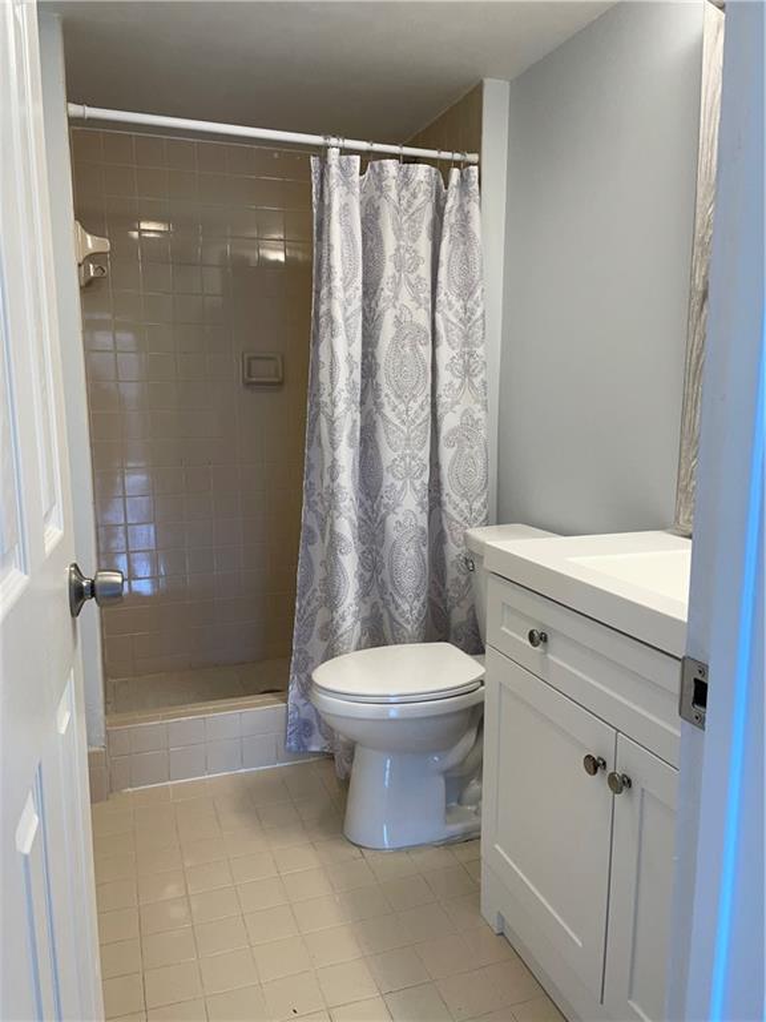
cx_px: 383
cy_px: 511
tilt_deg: -9.3
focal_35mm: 26
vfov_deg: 67.3
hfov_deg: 53.1
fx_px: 767
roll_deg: +0.1
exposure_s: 1/120
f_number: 1.6
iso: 80
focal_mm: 4.2
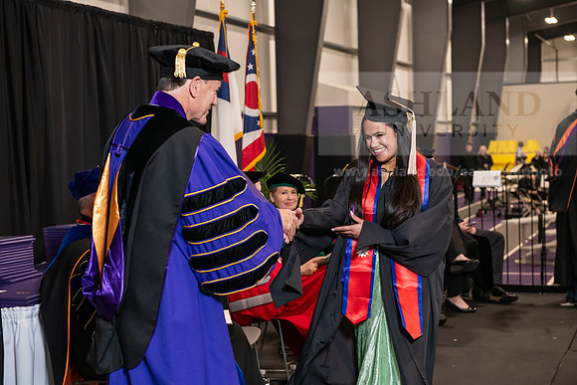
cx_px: 288
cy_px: 192
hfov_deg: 28.8
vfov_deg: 19.5
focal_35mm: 70
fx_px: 1122
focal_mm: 70
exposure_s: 1/125
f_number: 5
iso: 2000
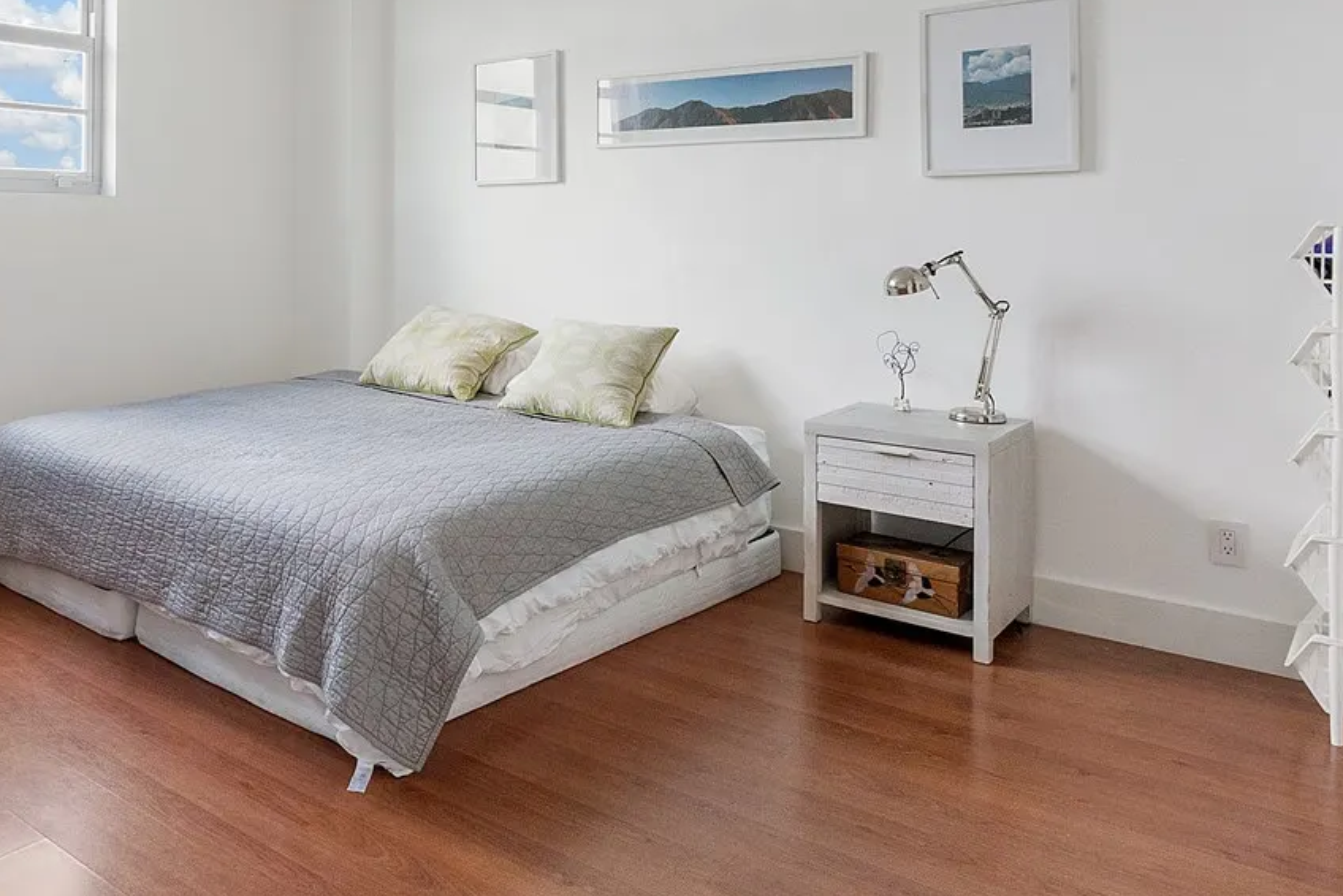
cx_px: 336
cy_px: 222
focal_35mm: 30
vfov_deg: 42.3
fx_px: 1119
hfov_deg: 58.7
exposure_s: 1/160
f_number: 8
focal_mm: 10
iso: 800
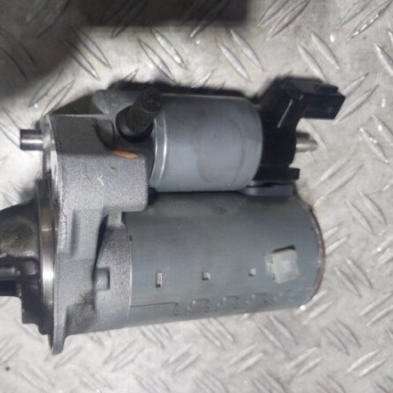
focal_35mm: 30
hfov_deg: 53.2
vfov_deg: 54.0
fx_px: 385
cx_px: 137
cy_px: 195
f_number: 1.8
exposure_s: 1/100
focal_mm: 5.23
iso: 320
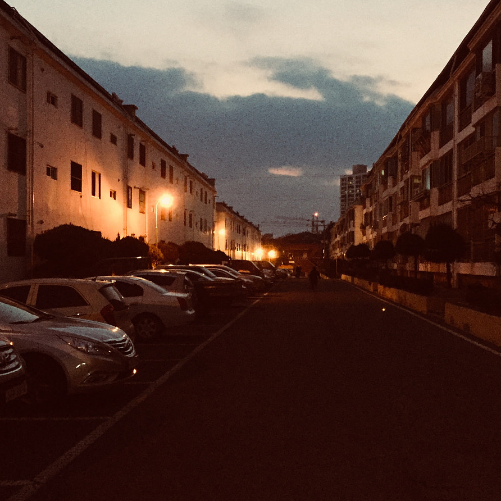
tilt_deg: +1.0
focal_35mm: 46
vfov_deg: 36.8
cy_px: 259
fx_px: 753
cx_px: 280
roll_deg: -0.6
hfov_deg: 36.7
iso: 320
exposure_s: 1/15
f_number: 2.2
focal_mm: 4.15
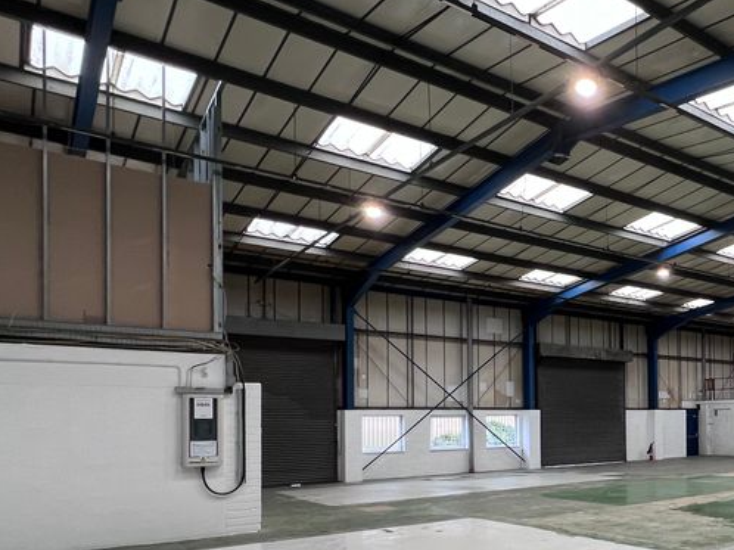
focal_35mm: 29
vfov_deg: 46.5
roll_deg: +1.3
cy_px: 411
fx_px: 615
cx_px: 721
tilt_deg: +2.2
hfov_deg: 50.8
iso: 125
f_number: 1.8
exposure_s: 1/100
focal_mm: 1.57
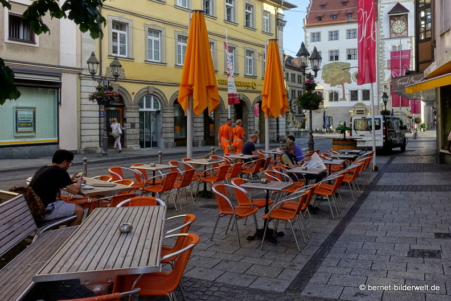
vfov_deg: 51.3
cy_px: 150
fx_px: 313
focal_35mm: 25
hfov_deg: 71.5
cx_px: 226
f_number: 11
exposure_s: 1/80
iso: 200
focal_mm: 9.12
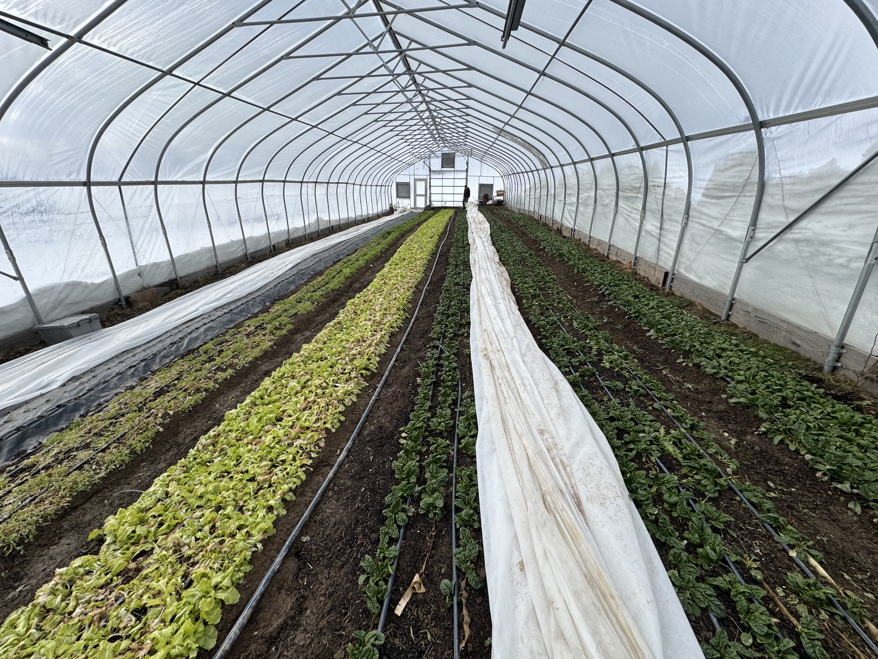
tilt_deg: -15.5
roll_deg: -0.5
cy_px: 330
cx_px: 439
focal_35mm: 14
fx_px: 355
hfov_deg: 102.1
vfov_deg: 85.7
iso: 50
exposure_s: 1/1789
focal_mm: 2.22
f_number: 2.2
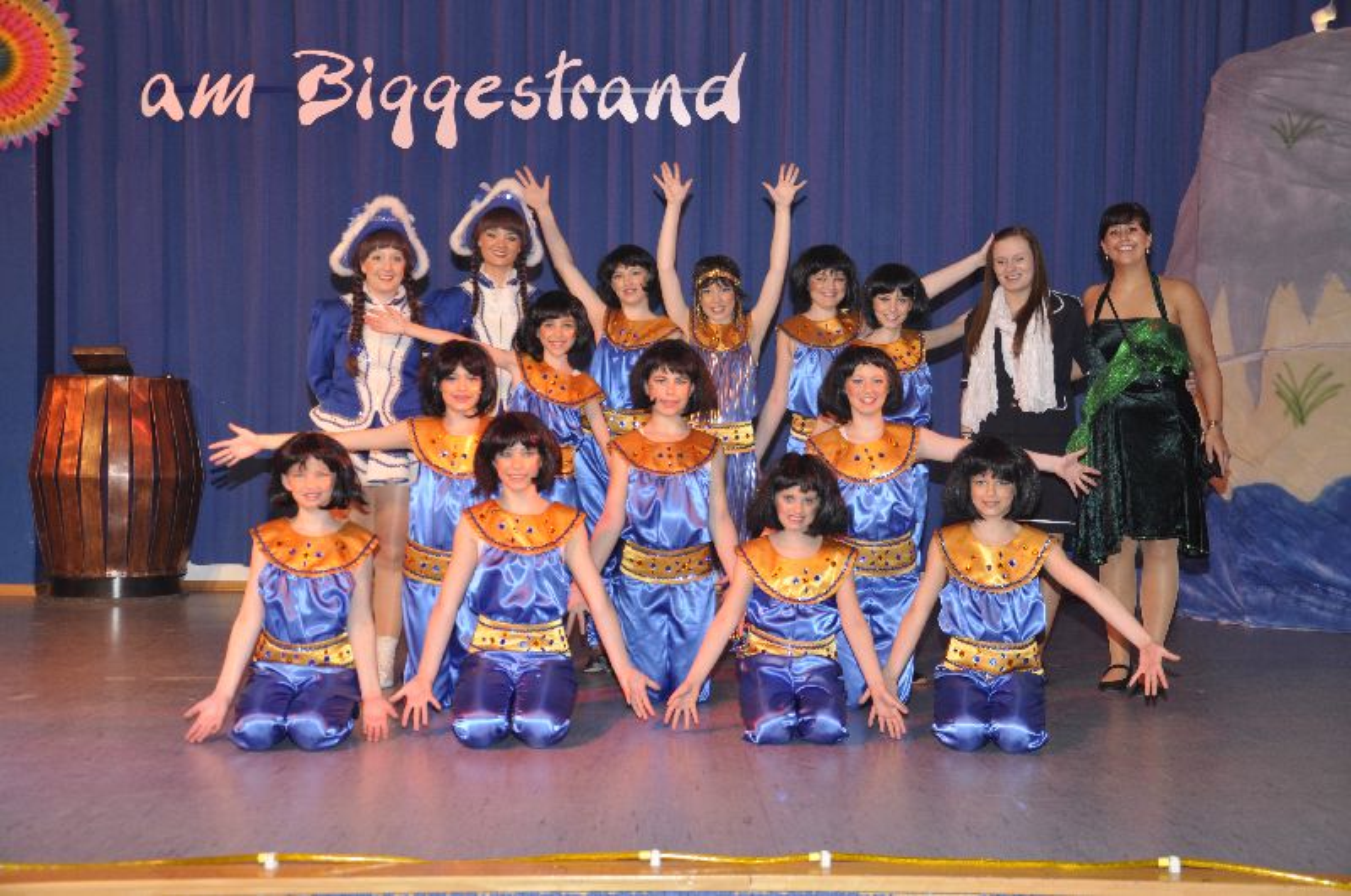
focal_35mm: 42
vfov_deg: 31.8
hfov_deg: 46.5
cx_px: 676
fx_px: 1574
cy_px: 448
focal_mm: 28
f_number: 5
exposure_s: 1/60
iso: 400
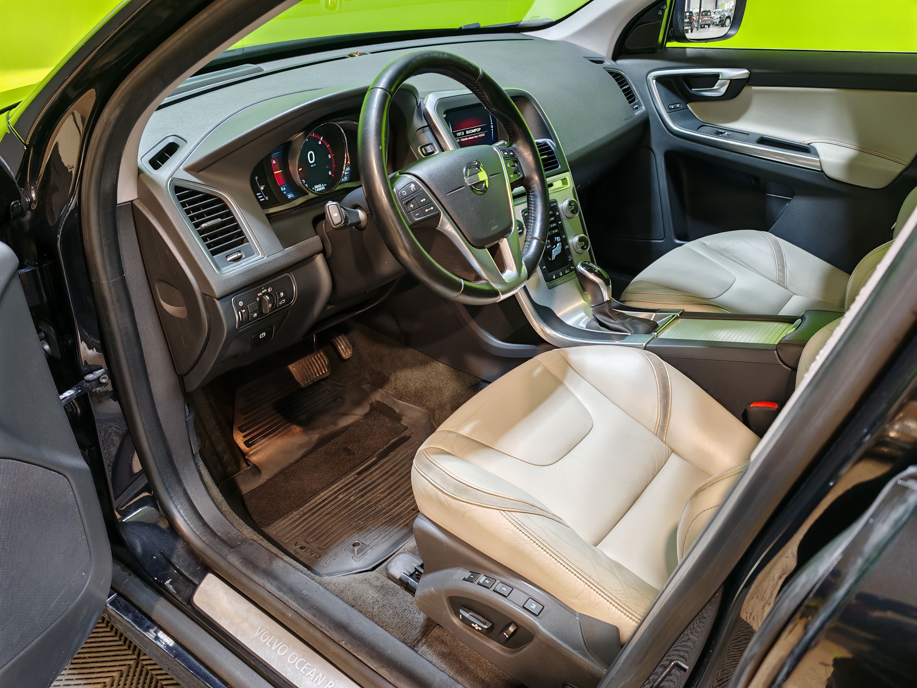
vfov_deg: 51.4
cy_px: 344
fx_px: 715
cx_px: 458
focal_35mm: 27
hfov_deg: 65.3
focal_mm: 6.83
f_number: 1.4
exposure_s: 1/50
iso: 50
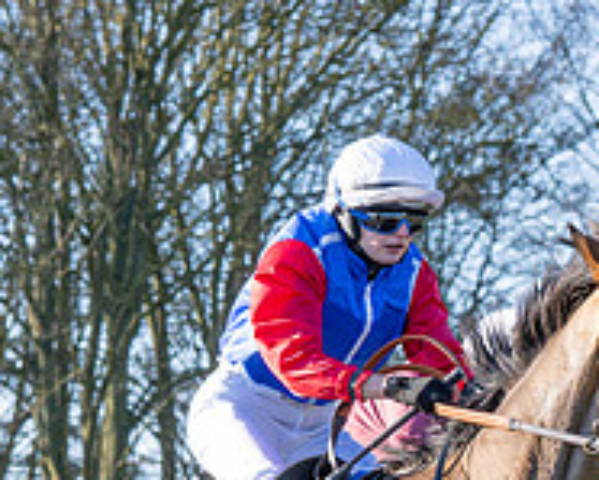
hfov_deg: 6.1
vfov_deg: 4.9
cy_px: 701
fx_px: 5587
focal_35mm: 315
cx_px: 677
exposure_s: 1/1250
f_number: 4.5
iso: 400
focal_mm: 64
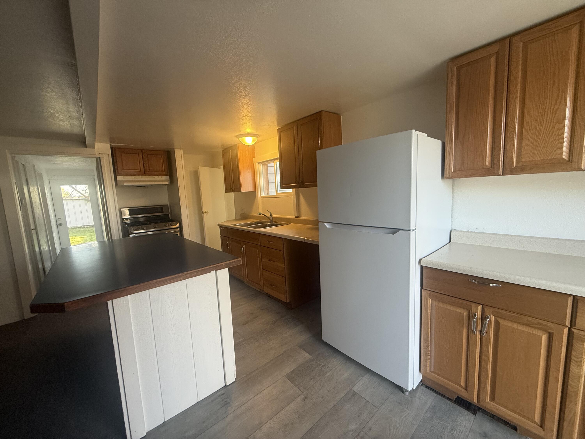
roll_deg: +2.9
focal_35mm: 14
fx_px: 237
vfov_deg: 85.7
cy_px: 220
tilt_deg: -7.2
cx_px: 292
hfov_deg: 102.1
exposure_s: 1/120
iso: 250
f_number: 2.2
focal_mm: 2.22
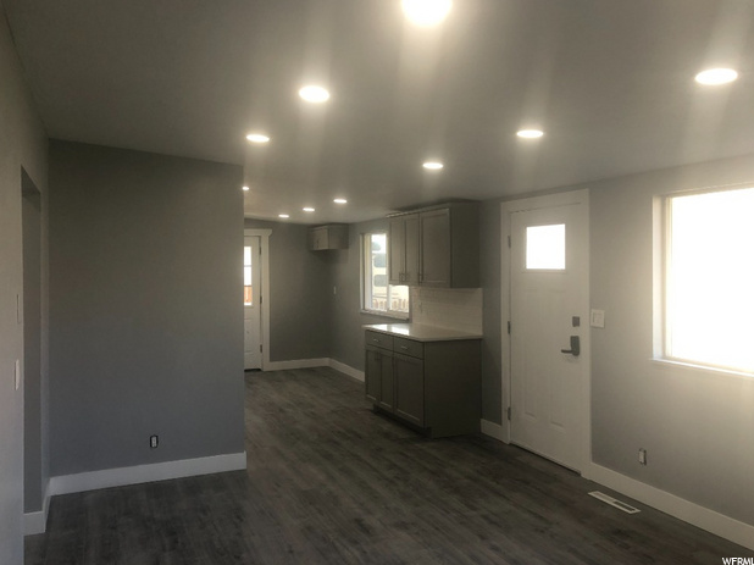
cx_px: 371
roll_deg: +2.3
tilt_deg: +1.5
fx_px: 631
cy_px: 273
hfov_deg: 61.7
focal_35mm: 29
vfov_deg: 48.2
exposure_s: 1/40
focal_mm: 4
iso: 20
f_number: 1.8
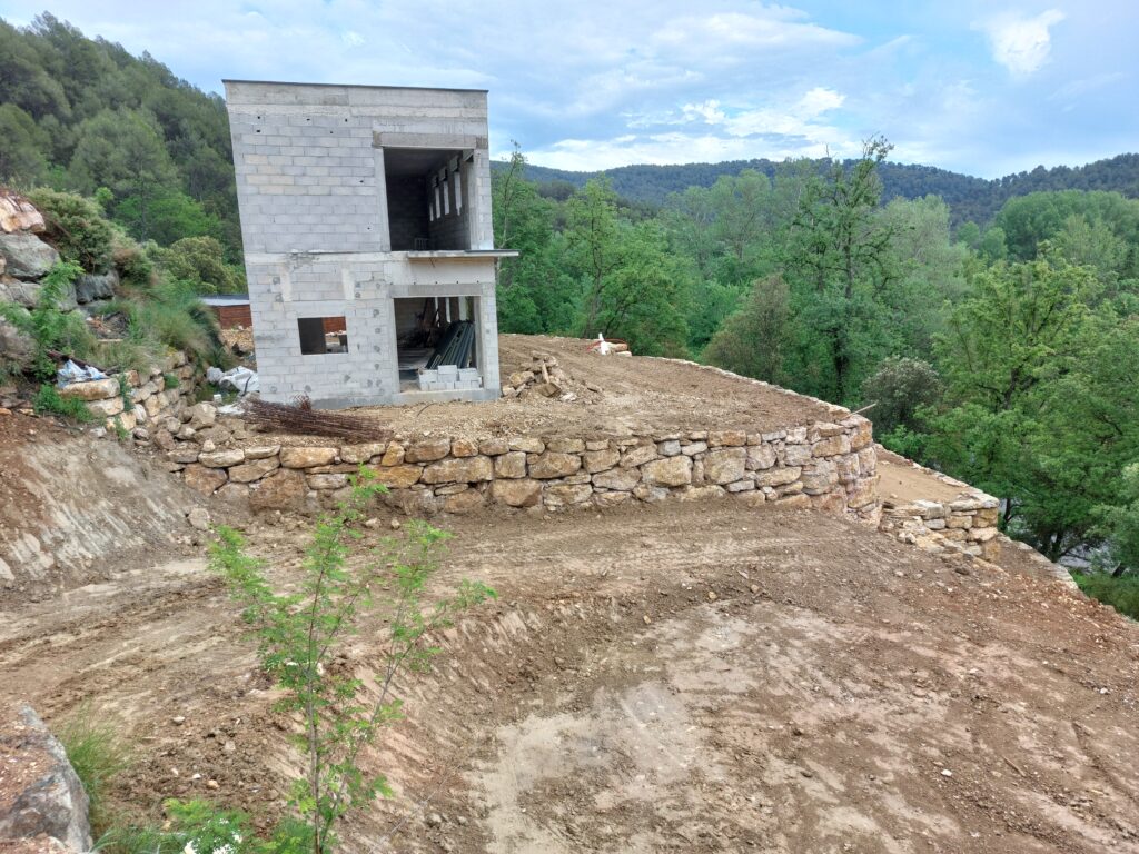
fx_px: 823
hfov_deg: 69.4
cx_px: 570
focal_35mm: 25
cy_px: 427
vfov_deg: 54.9
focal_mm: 5.23
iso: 25
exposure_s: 1/245
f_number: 1.8
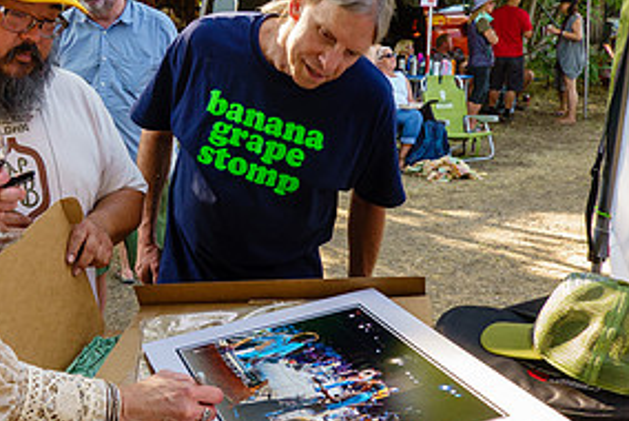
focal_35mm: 49
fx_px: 857
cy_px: 209
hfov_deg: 39.7
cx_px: 199
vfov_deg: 27.6
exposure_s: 1/30
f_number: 4.5
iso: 160
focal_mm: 9
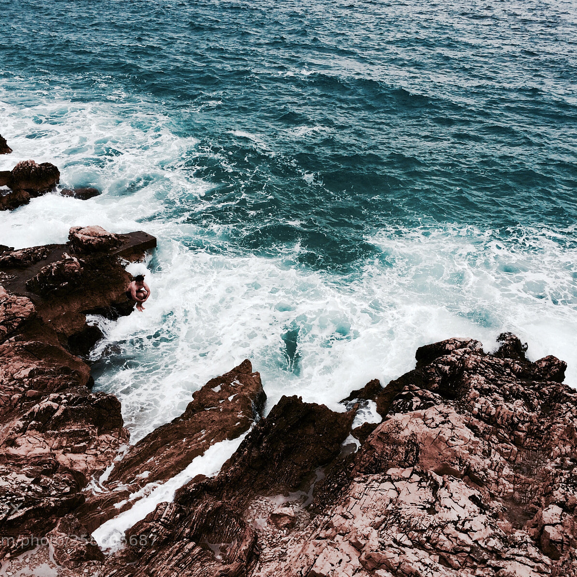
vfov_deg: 47.2
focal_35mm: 35
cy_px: 284
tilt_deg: -27.4
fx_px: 660
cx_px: 293
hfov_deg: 47.2
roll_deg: -1.4
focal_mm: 4.15
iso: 32
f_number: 2.2
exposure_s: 1/2564
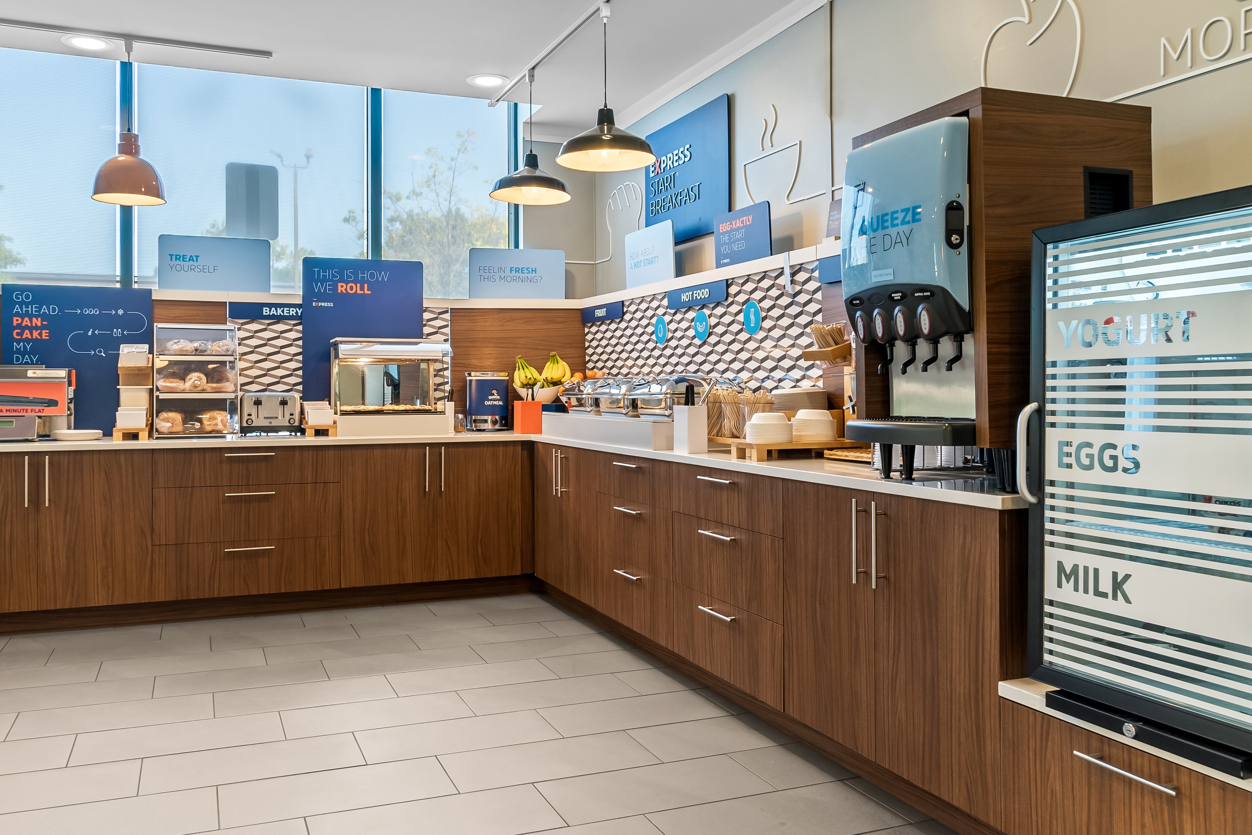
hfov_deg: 67.4
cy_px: 428
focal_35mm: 27
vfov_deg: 48.0
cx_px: 631
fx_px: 939
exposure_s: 1/2
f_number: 10
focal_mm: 25
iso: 400
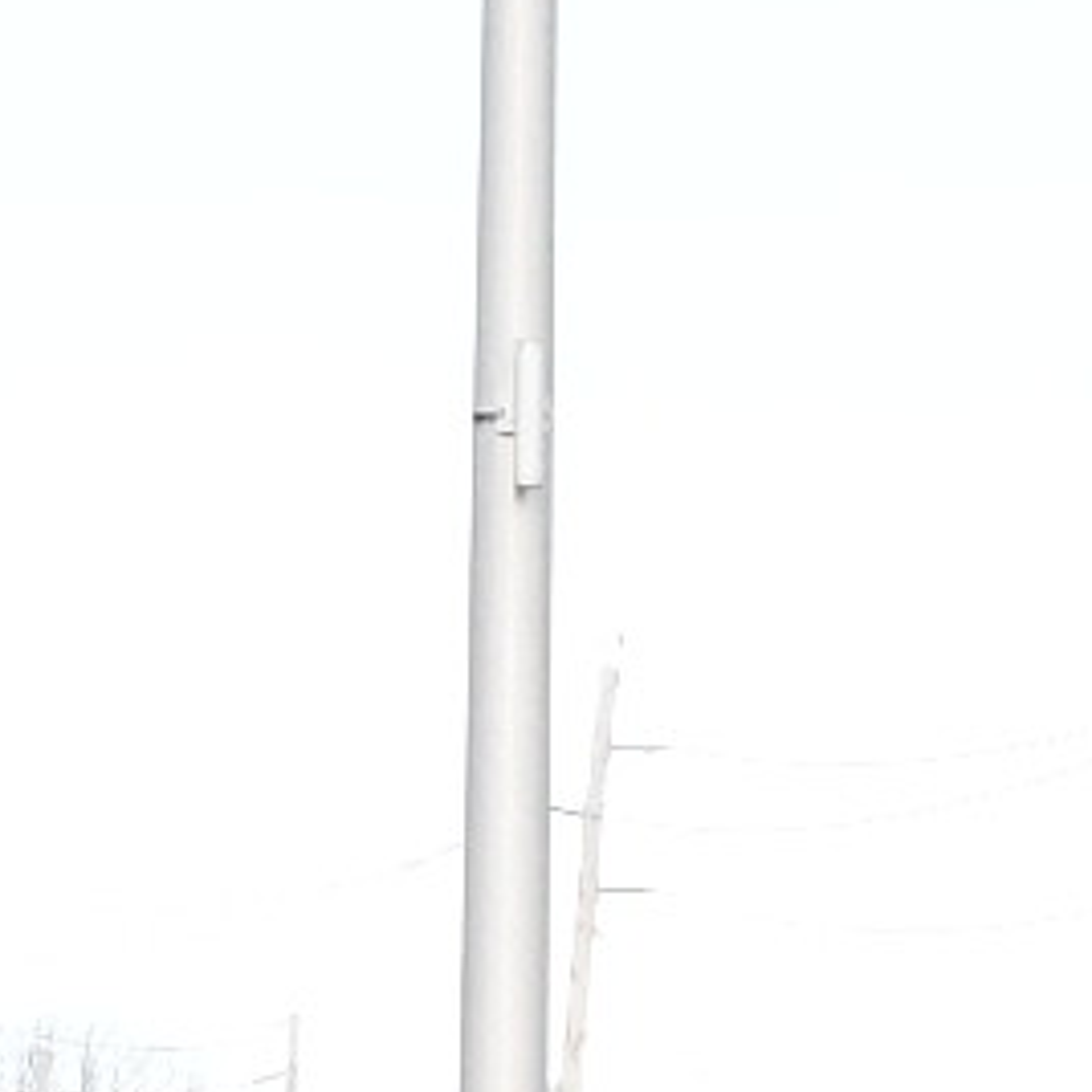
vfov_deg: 3.3
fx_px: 18880
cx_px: 187
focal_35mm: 529
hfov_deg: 3.3
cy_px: 1703
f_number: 13
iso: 1250
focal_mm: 40
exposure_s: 1/640
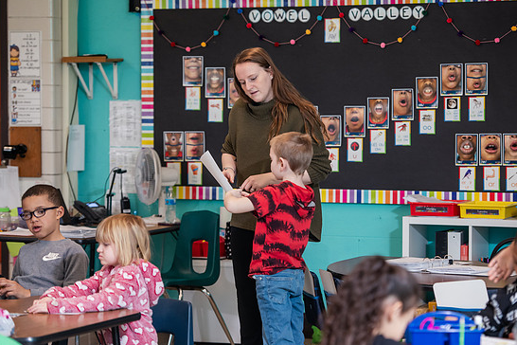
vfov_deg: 11.5
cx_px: 262
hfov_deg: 17.2
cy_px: 177
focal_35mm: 119
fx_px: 1709
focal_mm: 112
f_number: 3.2
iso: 800
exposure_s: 1/200
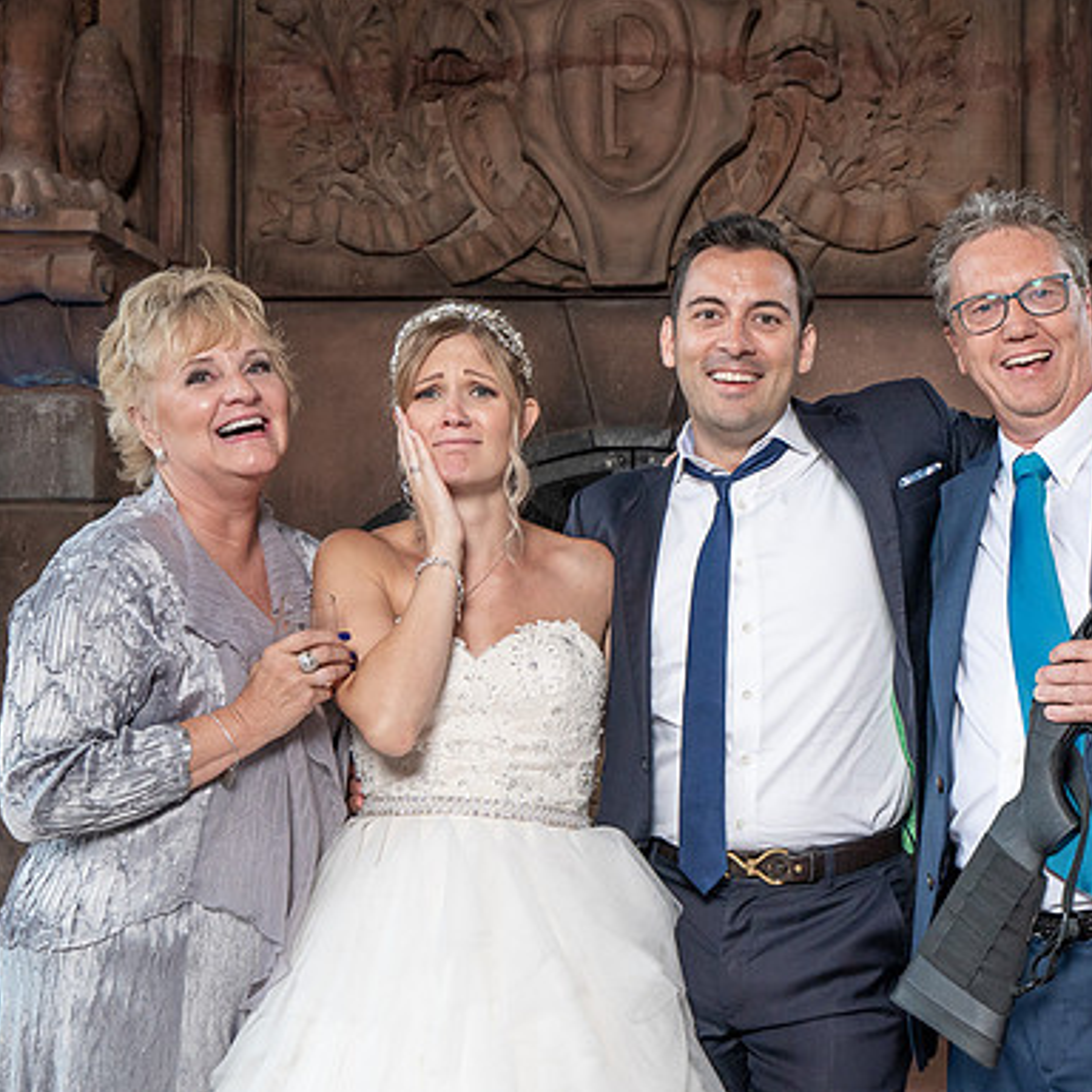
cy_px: 611
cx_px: 727
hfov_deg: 31.4
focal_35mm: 54
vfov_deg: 31.6
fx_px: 1927
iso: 1600
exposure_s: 1/100
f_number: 5.6
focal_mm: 35
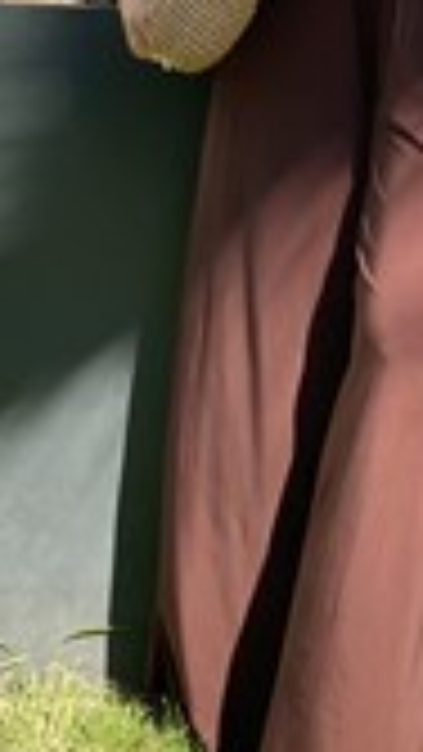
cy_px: 43
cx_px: 328
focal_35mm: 140
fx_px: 2790
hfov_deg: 8.7
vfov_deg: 15.1
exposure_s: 1/326
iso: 20
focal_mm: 6
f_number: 2
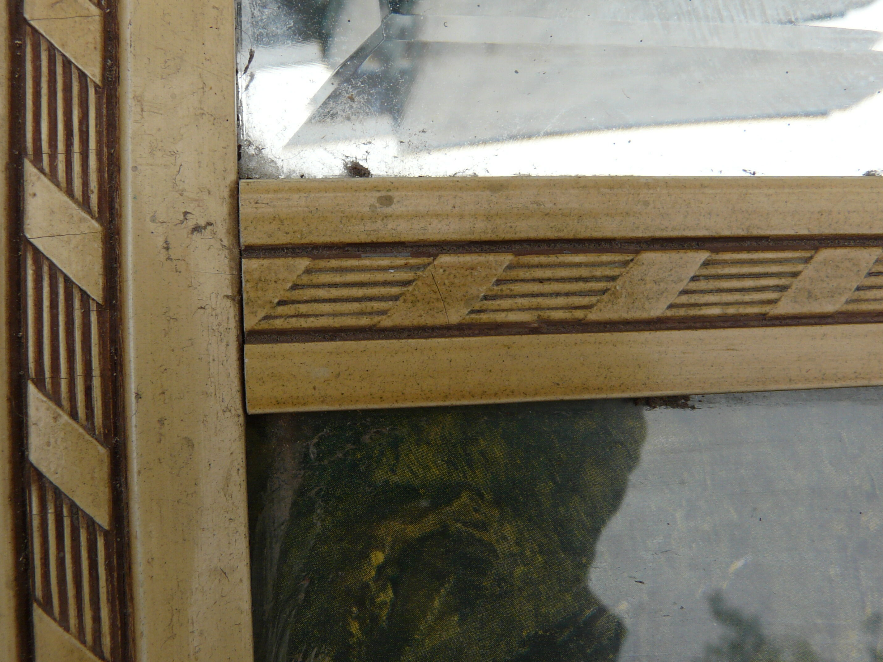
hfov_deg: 56.7
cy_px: 318
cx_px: 390
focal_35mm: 32
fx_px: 816
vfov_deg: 44.2
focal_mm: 4.6
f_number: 4
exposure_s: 1/160
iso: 100
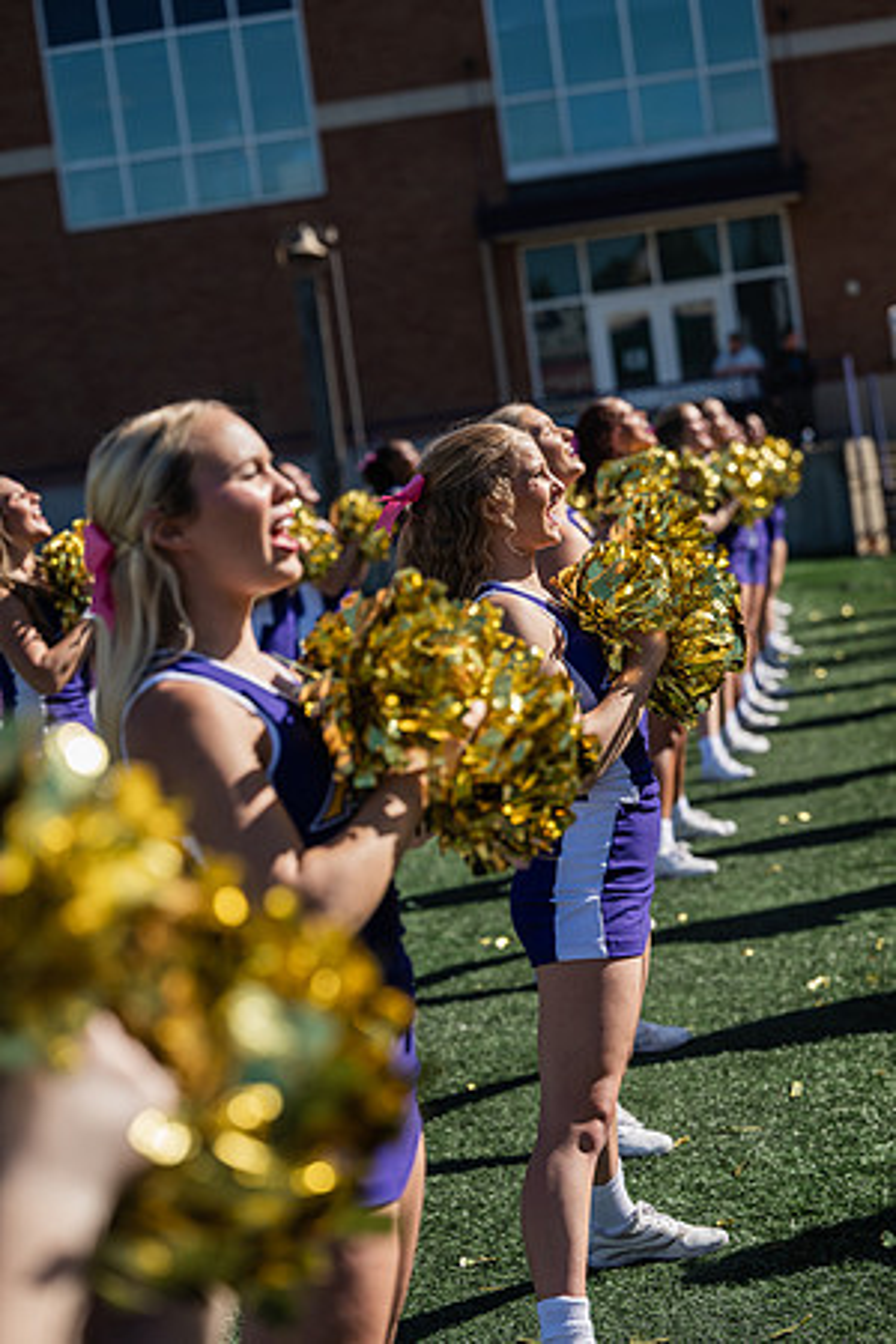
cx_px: 448
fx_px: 2874
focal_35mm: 77
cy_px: 672
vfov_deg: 26.3
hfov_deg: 17.7
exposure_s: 1/1250
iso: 125
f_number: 3.5
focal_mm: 77
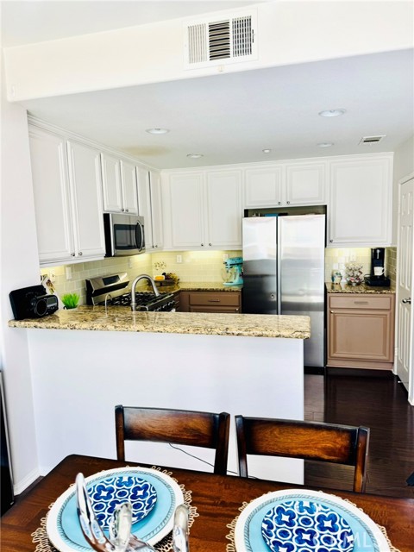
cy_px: 276
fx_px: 383
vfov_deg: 71.6
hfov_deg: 56.8
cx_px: 207
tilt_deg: -6.7
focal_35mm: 24
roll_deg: +1.9
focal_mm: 6.76
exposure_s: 1/120
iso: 64
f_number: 1.78
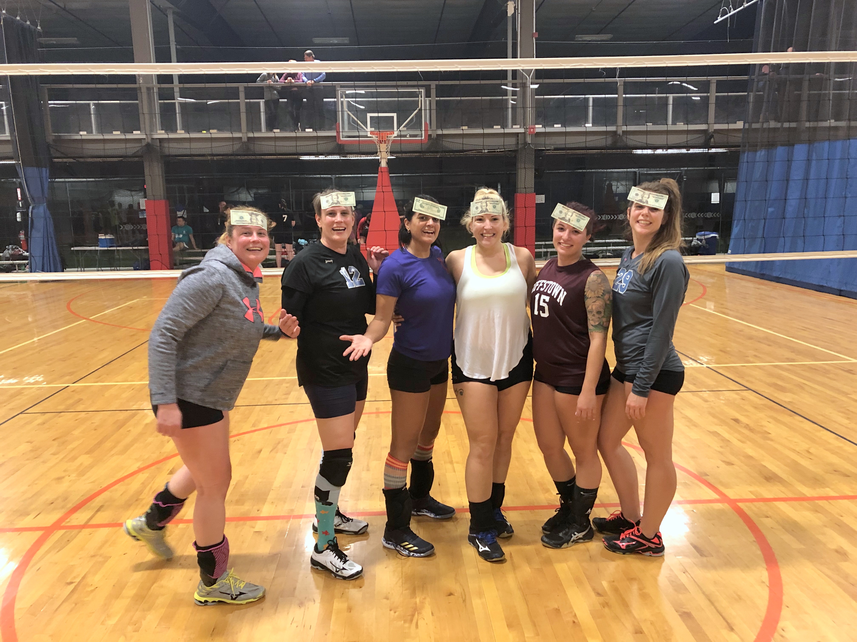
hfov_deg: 63.4
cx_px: 428
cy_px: 321
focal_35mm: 28
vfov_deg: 49.7
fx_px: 693
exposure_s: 1/60
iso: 320
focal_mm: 3.99
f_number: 1.8
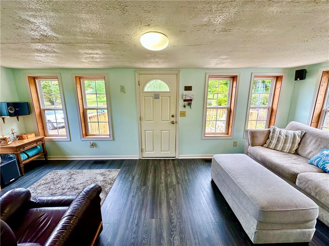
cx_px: 164
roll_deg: +0.3
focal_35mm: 14
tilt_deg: -11.3
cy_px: 123
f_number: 2.2
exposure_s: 1/120
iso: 100
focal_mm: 2.22
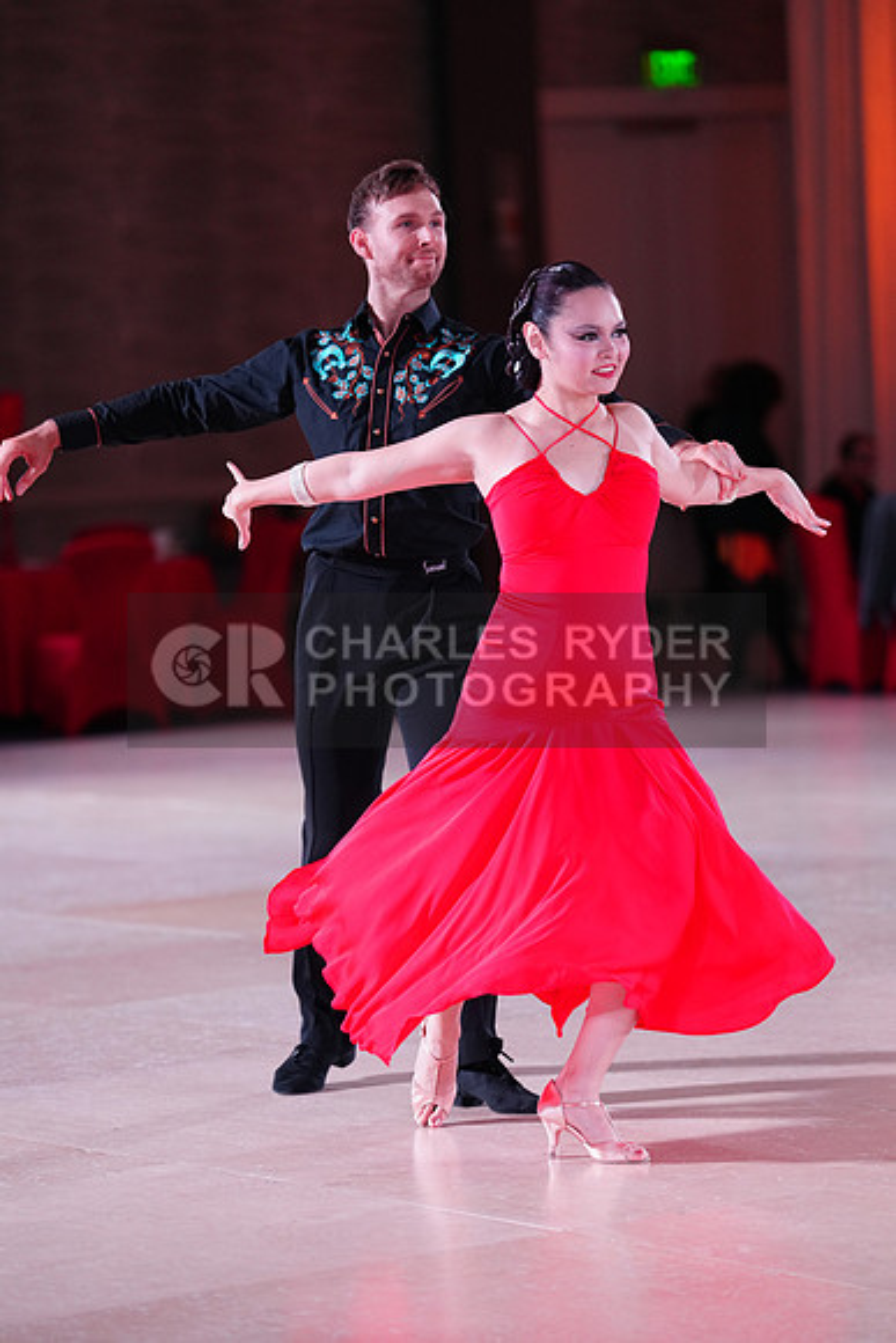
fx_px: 5298
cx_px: 448
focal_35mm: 142
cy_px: 672
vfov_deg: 14.4
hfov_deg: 9.7
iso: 2000
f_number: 2.8
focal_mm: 142
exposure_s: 1/500
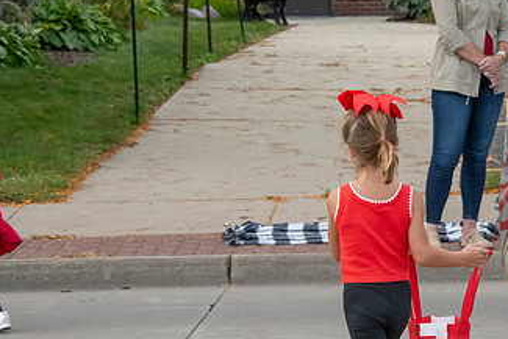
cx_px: 427
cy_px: 157
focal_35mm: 218
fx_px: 3077
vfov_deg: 6.3
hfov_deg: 9.4
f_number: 11
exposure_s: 1/250
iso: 3200
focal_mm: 122
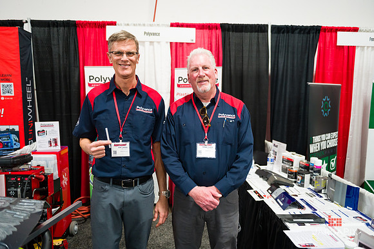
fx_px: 291
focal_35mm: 28
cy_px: 124
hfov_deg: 65.5
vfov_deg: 46.4
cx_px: 187
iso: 3200
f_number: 3.2
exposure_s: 1/200
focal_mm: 28
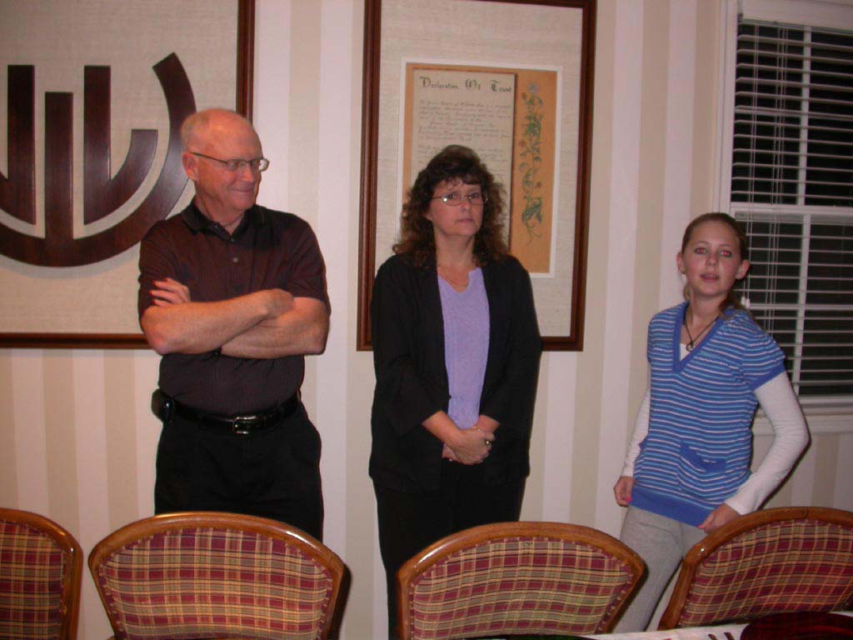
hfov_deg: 49.0
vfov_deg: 37.7
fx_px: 936
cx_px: 426
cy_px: 320
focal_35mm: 38
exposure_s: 1/60
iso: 100
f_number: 2.6
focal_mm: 7.85
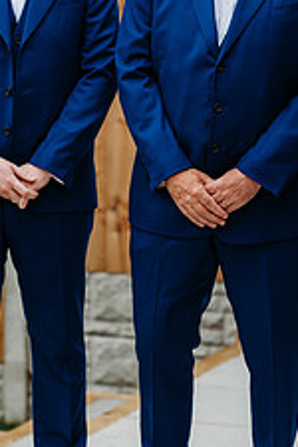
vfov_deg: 12.1
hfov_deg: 8.1
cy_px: 189
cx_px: 134
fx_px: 2111
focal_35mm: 170
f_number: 2.5
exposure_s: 1/800
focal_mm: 85
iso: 100
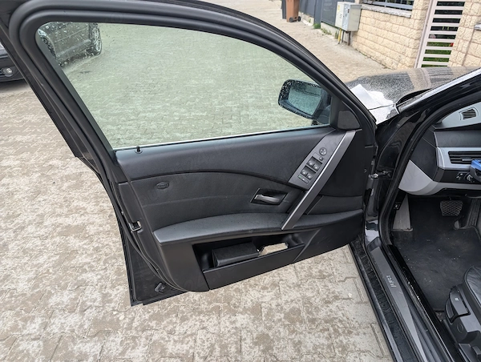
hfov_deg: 71.5
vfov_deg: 57.0
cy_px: 181
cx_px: 240
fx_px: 334
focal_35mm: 24
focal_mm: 6.9
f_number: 1.68
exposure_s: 1/343
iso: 82
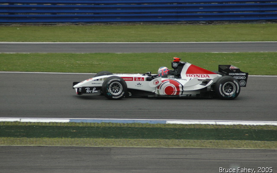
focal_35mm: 460
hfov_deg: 4.6
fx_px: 3472
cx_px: 138
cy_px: 83
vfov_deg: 2.9
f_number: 6.3
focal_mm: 300
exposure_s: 1/2000
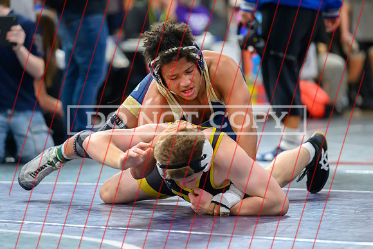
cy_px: 106
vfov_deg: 6.2
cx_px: 164
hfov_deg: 9.3
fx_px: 2286
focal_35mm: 221
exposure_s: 1/800
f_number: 2.8
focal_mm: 170
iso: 5000
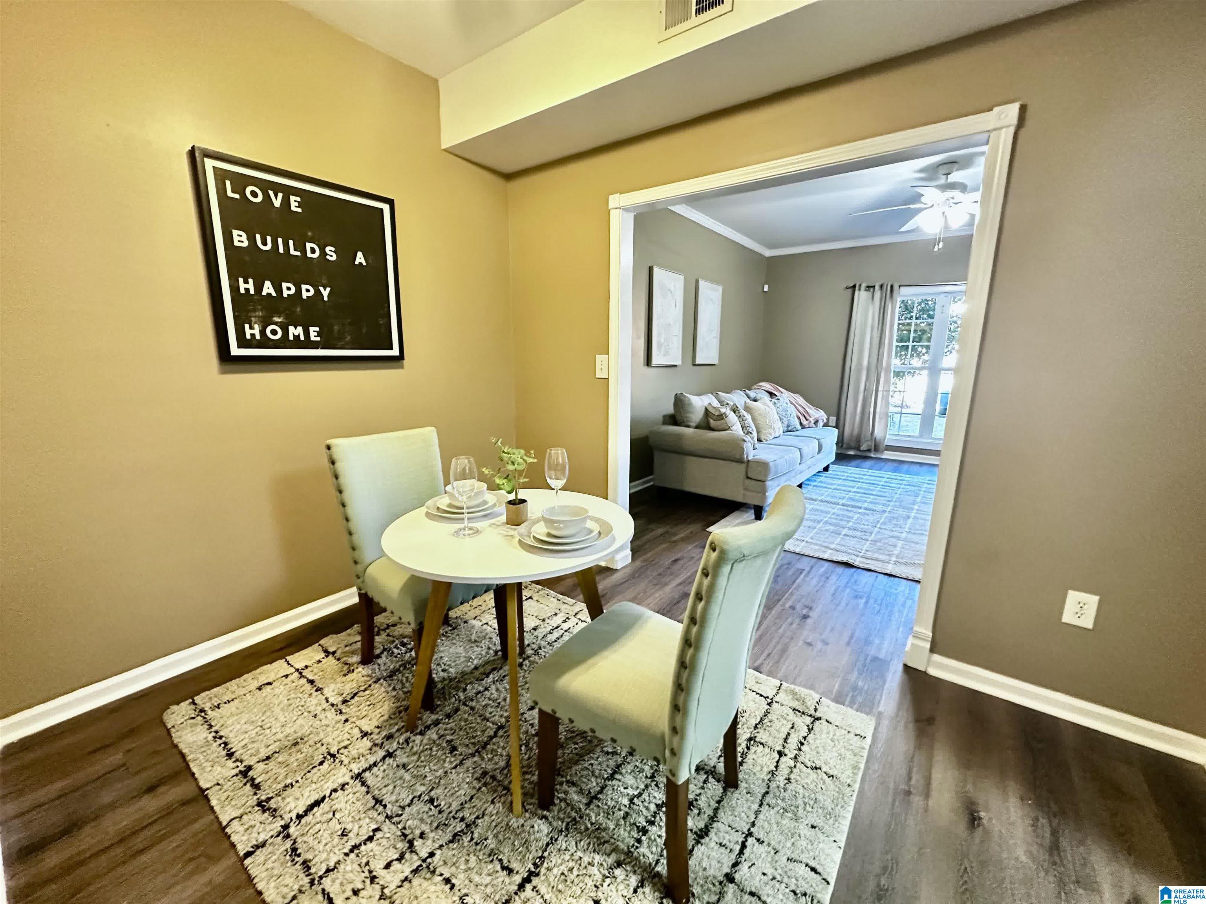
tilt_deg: -11.1
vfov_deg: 85.7
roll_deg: -0.5
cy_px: 452
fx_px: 488
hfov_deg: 102.1
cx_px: 603
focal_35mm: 14
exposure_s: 1/60
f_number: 2.2
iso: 800
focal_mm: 2.22
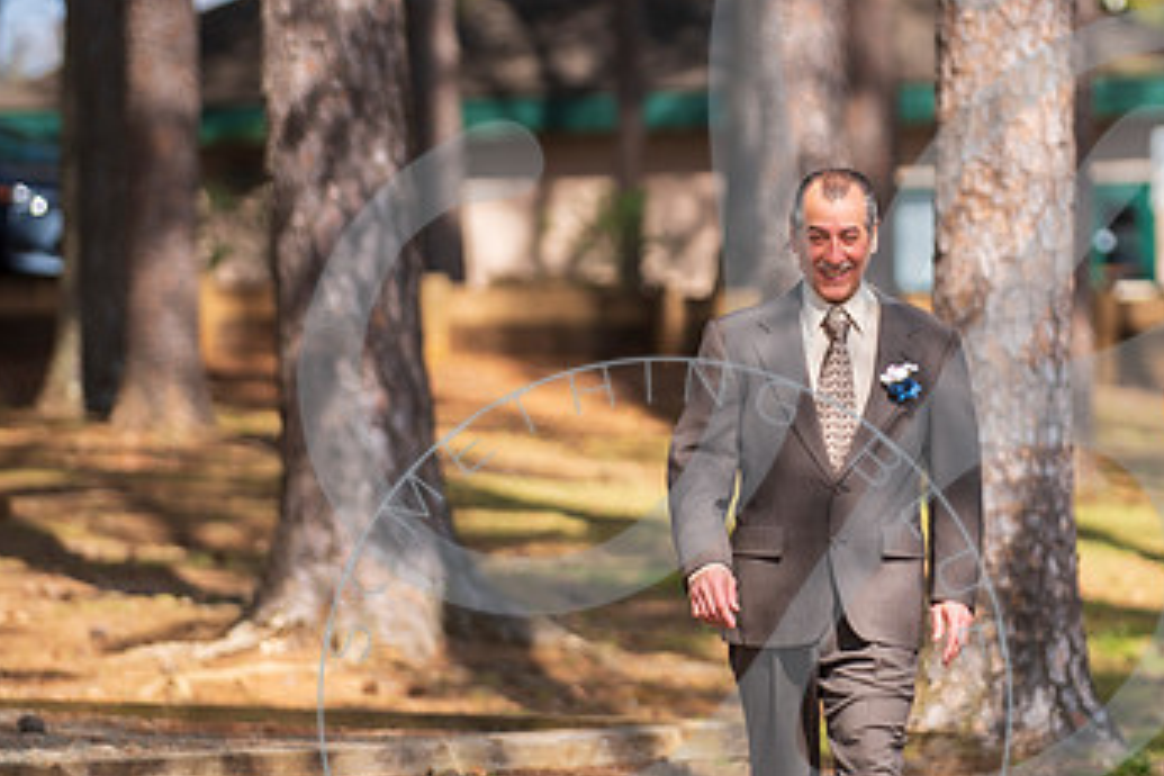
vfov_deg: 5.3
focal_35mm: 261
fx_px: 8438
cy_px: 420
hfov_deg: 7.9
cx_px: 833
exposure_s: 1/640
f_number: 2.8
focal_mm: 155
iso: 100
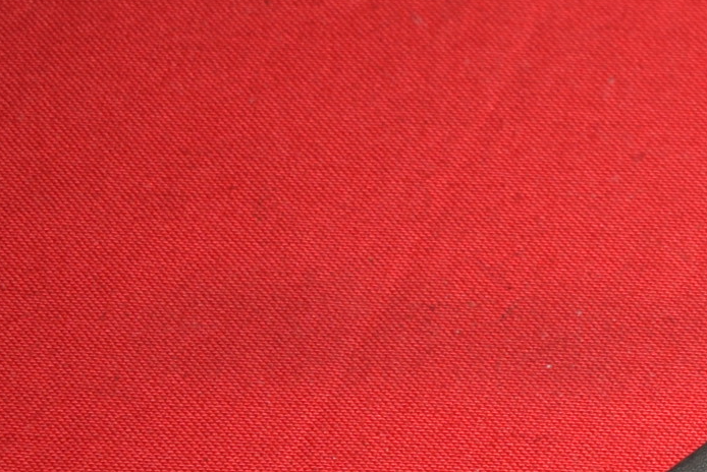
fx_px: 4069
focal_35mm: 207
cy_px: 223
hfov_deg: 9.3
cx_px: 1430
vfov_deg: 6.6
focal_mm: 32
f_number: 5.6
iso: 160
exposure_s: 1/80
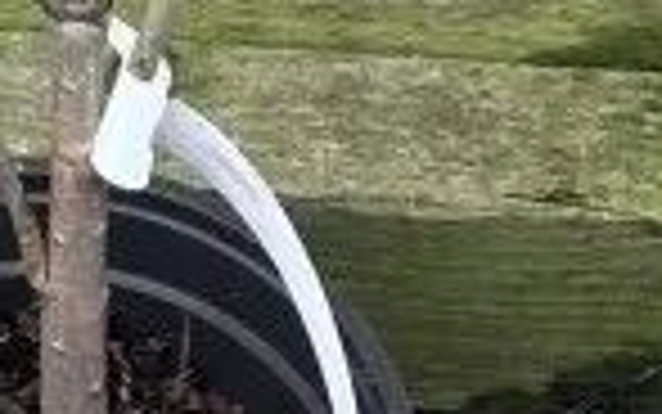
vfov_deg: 5.2
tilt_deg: -18.6
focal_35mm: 203
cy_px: -1575
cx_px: -203
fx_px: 3664
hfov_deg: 10.1
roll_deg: -1.4
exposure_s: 1/291
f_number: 1.6
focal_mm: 5.1
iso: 40
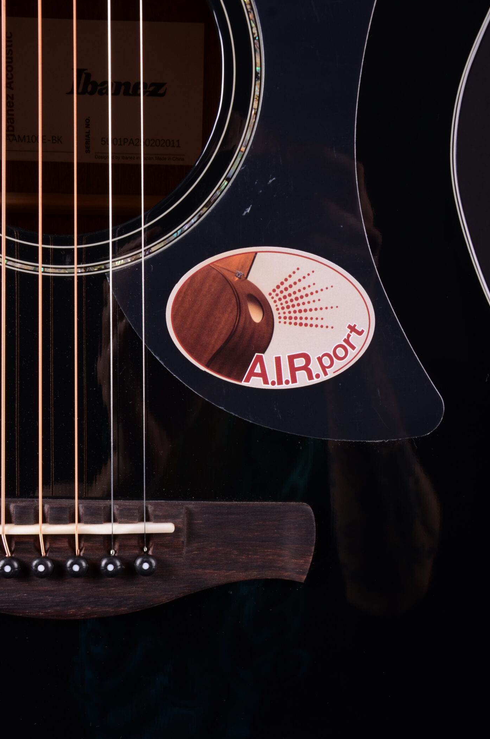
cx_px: 208
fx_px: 1128
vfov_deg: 36.2
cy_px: 429
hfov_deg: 24.5
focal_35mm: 55
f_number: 13
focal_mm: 30
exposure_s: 1/200
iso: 200
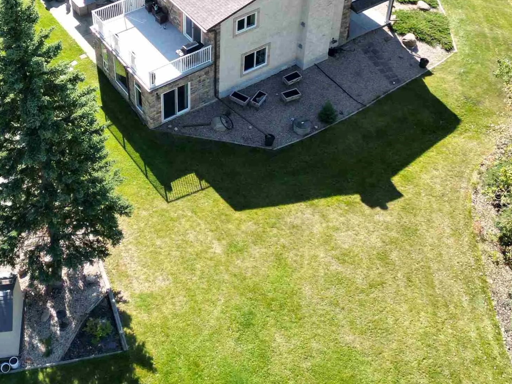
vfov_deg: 27.9
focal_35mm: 50
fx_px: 739
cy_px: 27
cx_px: 192
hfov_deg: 38.0
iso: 110
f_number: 1.7
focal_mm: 6.72
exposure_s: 1/800
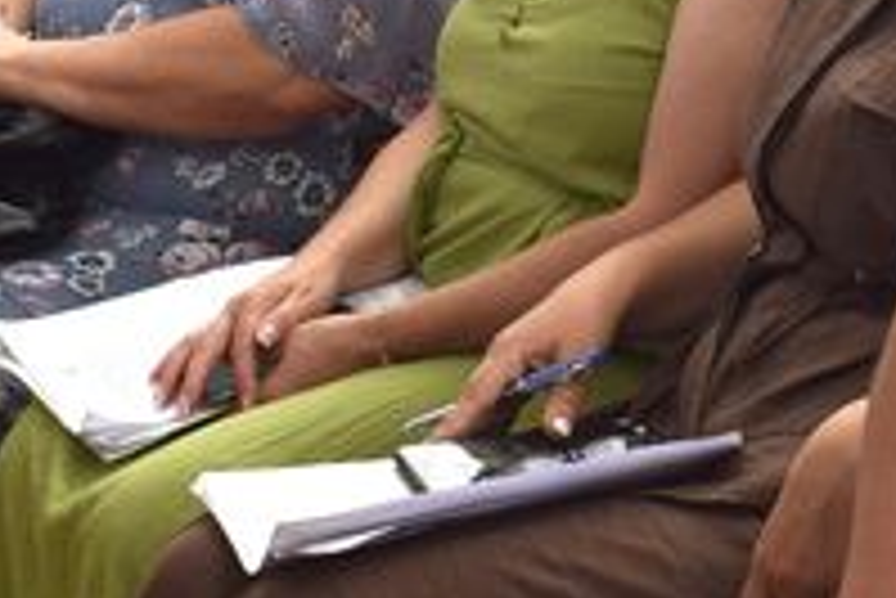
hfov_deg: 10.4
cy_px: 196
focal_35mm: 198
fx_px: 4929
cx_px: 527
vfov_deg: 7.0
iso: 160
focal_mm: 35
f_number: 5.6
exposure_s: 1/125
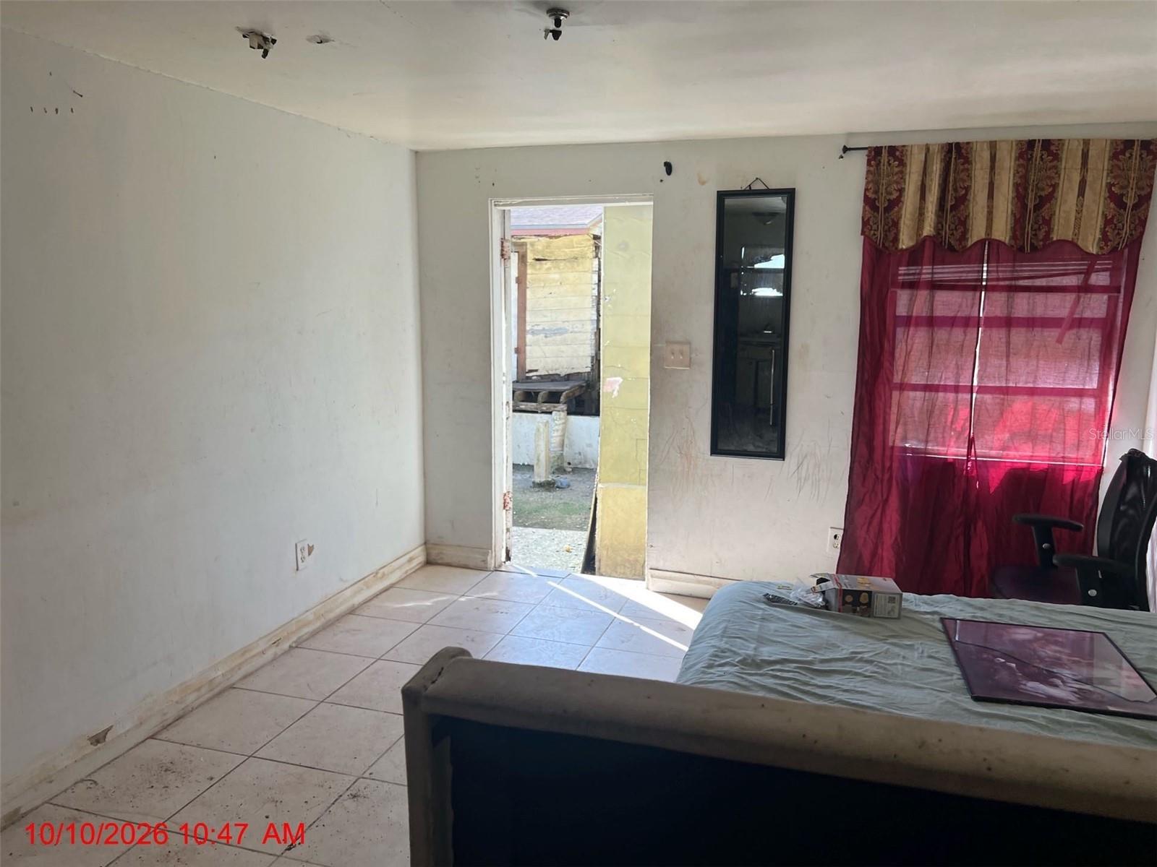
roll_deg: +0.0
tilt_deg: -4.8
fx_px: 869
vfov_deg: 53.1
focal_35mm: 26
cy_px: 434
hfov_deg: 67.3
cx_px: 578
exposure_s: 1/469
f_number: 1.5
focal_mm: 5.7
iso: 50
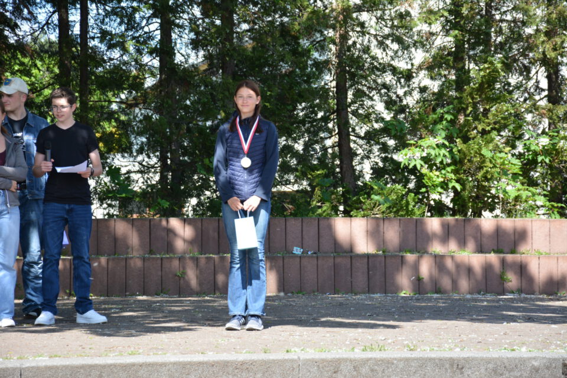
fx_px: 2127
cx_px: 284
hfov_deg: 15.2
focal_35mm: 135
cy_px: 189
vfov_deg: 10.2
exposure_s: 1/200
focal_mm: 90
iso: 200
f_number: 7.1
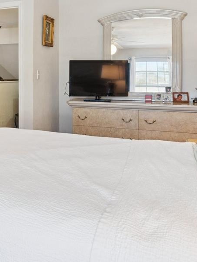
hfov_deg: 35.2
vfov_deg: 47.4
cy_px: 70
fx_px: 288
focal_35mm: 38
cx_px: 14
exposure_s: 1/2.5
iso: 200
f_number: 8
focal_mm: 10
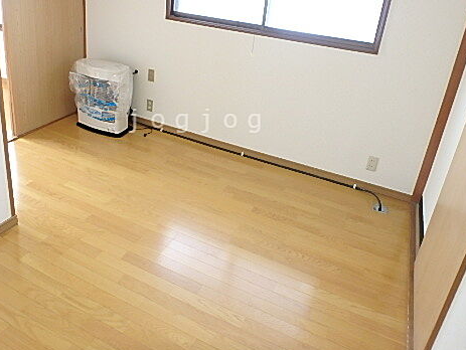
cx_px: 197
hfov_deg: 61.3
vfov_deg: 47.6
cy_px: 121
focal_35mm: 29
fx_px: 391
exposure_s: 1/30
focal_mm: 3.7
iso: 250
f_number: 3.5
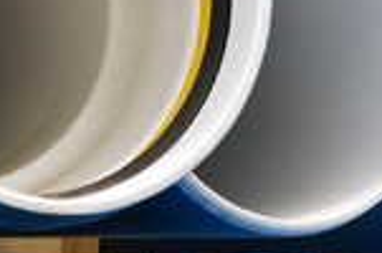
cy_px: 266
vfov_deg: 5.1
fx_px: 2848
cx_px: 465
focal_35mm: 269
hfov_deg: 7.6
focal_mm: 60
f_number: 11
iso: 200
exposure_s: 1/50
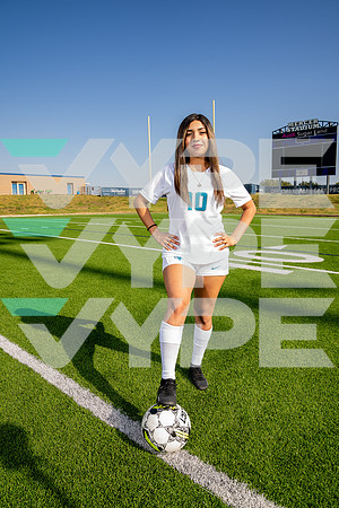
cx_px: 170
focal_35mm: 24
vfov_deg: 73.7
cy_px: 254
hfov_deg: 53.1
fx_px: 339
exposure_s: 1/125
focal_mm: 24
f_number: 7.1
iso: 50
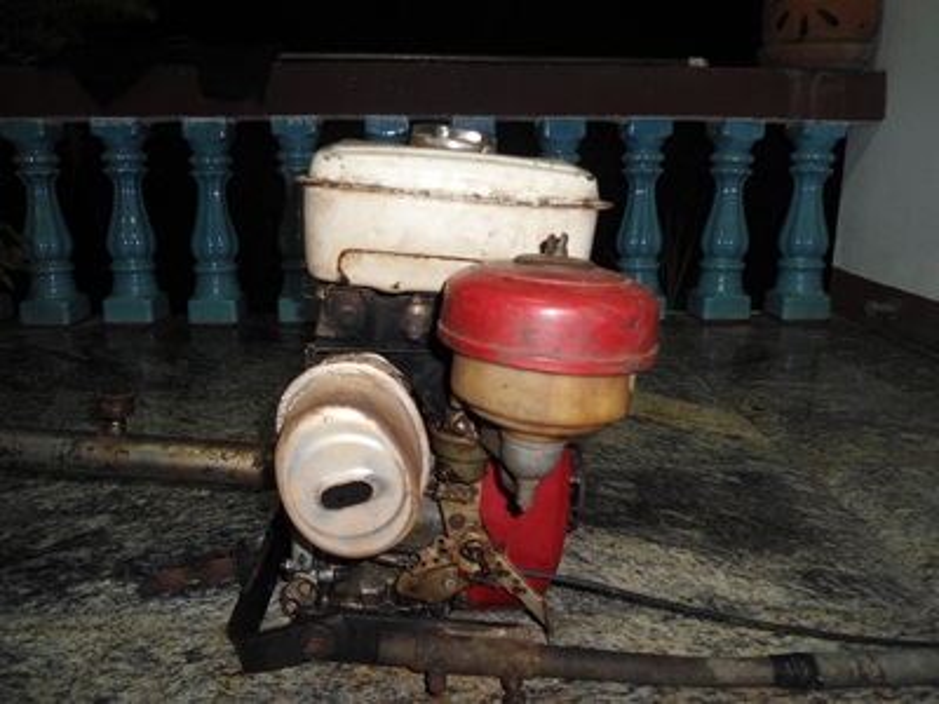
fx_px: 705
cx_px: 470
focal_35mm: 26
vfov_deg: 53.1
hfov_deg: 67.3
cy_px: 352
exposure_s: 1/8
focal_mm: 4.7
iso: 80
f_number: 2.8
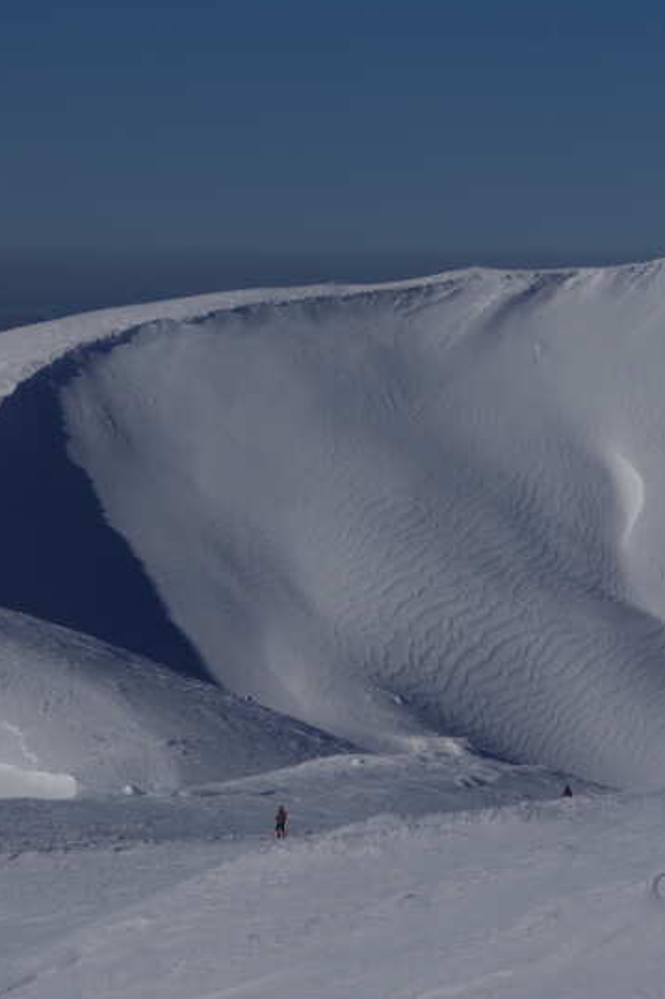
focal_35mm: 183
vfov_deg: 11.2
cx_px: 245
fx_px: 5077
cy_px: 527
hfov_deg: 7.5
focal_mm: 55
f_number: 8
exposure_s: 1/1250
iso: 100
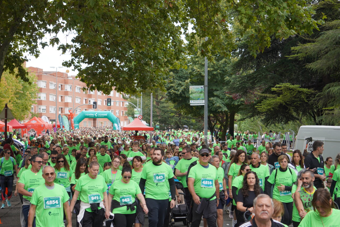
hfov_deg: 24.6
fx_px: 779
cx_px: 170
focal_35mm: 82
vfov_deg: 16.5
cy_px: 114
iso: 125
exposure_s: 1/160
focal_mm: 55
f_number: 4.5
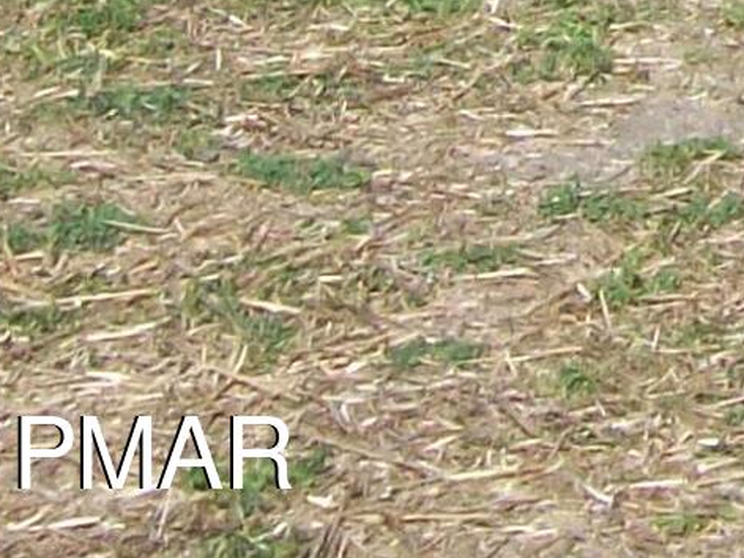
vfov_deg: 6.0
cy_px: -1157
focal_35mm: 229
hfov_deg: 8.3
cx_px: 1436
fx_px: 4922
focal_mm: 6
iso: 80
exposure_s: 1/476
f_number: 4.8
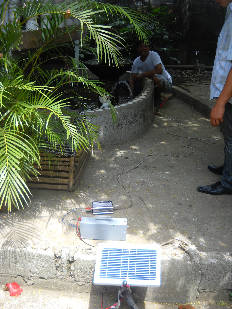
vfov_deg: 45.8
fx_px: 366
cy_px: 154
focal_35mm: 41
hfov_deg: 35.1
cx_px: 116
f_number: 3.1
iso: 64
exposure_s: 1/105
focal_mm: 6.72
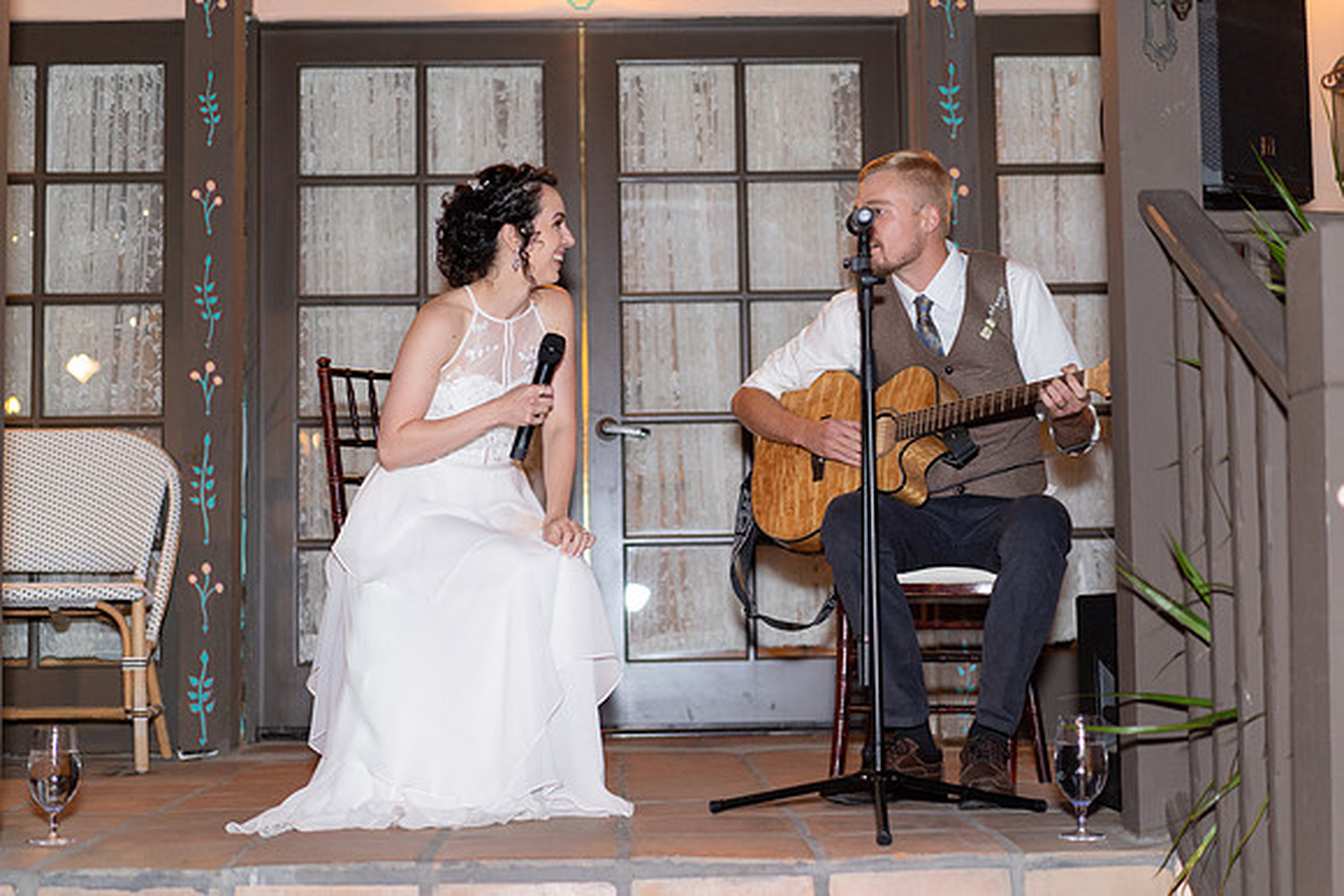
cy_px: 448
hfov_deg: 36.2
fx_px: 2054
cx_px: 672
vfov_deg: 24.6
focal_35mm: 55
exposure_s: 1/200
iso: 800
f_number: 2
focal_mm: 55
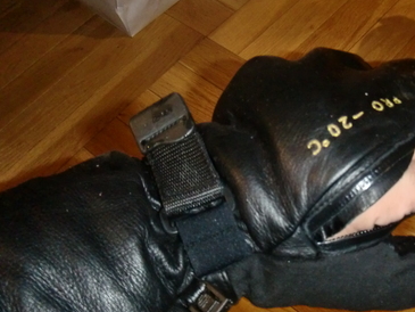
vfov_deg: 28.0
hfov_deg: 36.4
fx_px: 624
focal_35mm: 52
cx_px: 280
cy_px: 167
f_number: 3.9
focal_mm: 6.66
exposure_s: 1/40
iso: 400
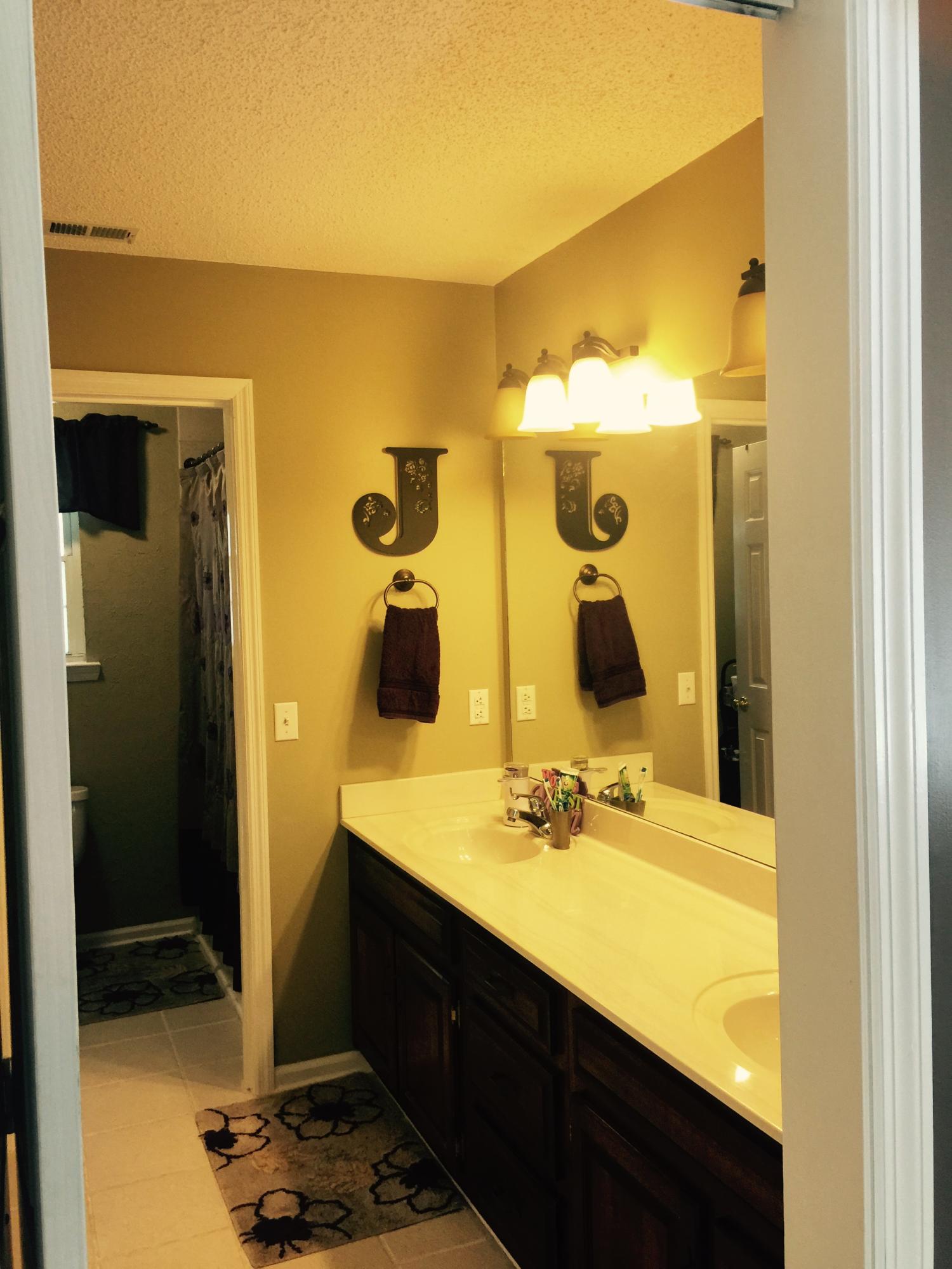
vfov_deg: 61.7
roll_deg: +2.4
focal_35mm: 29
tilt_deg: -0.5
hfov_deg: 48.2
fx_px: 1063
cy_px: 634
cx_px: 476
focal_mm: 4.15
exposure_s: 1/30
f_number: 2.2
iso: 50
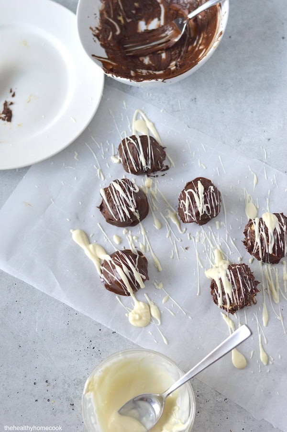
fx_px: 898
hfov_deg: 18.2
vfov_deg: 27.0
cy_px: 216
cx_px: 144
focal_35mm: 75
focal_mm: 50
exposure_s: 1/500
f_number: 2.8
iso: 1100
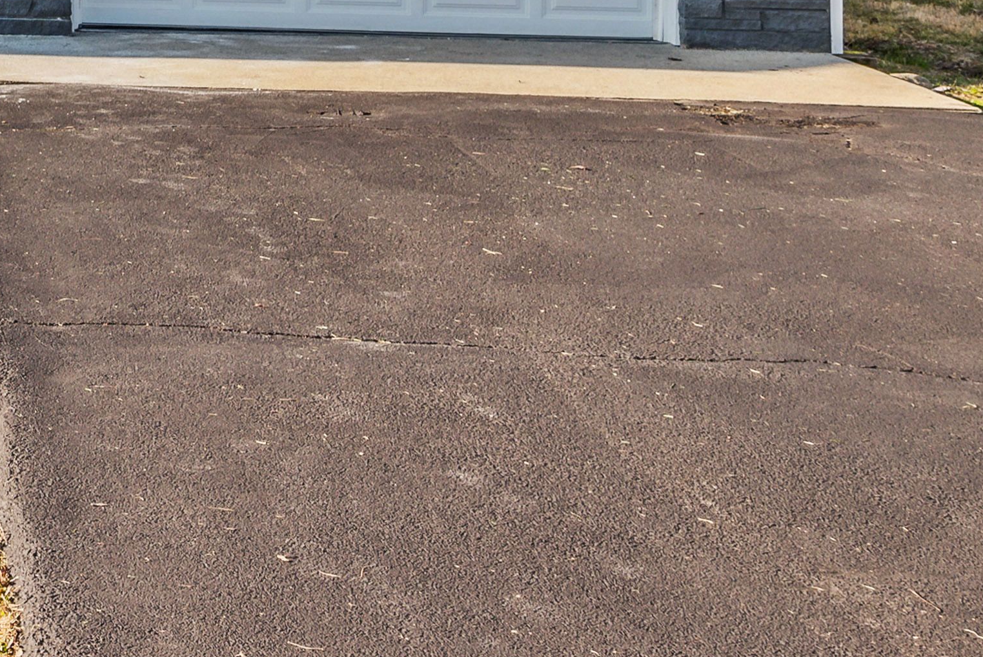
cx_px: -771
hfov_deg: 19.2
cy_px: -313
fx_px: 2212
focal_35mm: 81
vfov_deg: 15.6
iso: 400
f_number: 7.1
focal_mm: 20.5
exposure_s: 1/400
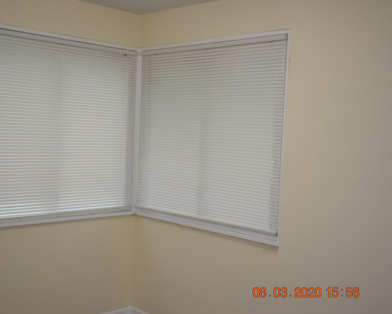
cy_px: 156
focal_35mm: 47
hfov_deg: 39.8
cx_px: 164
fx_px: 540
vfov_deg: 32.4
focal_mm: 27
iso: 800
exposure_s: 1/100
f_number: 5
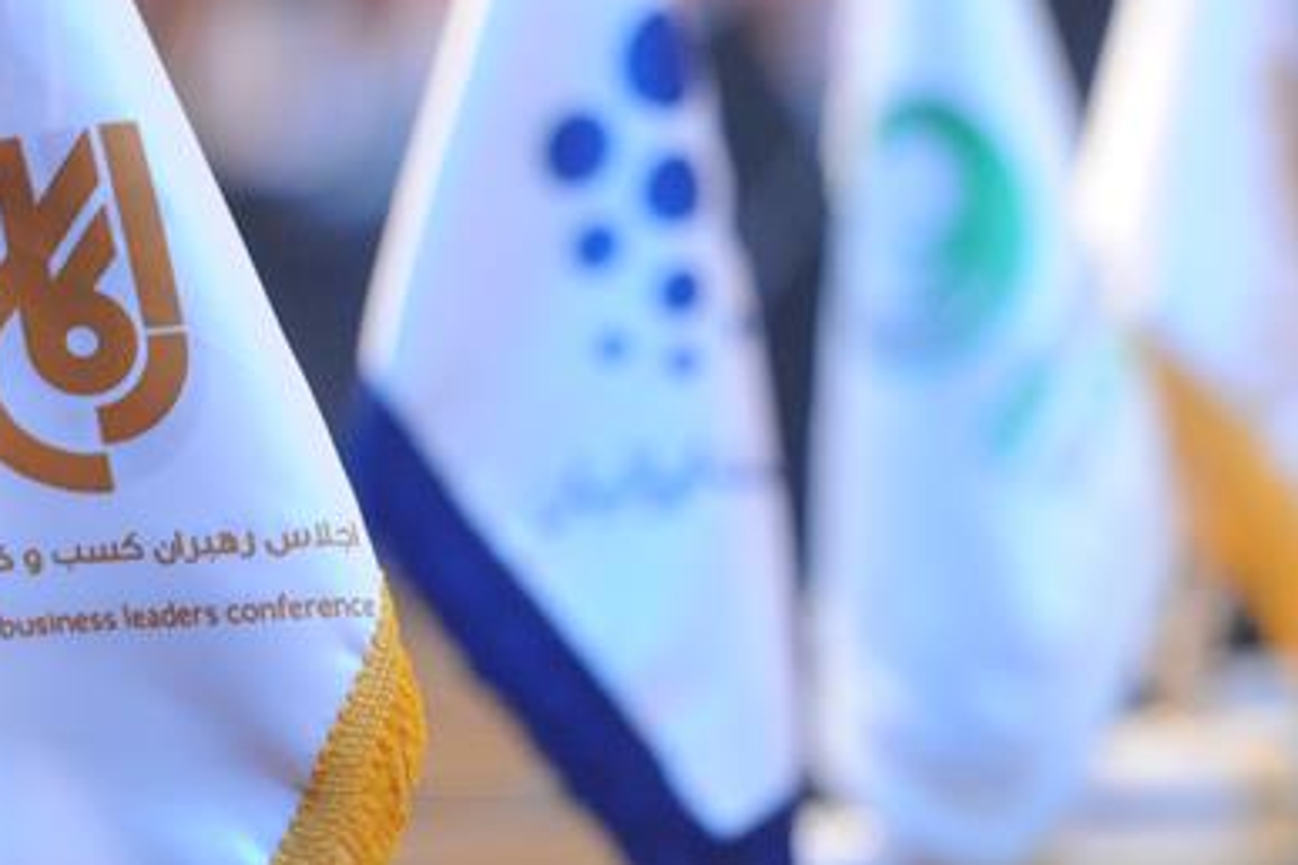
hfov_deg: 5.9
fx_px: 12655
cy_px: 329
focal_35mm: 351
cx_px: 657
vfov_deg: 3.9
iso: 4000
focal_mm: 170
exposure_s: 1/60
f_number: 2.8
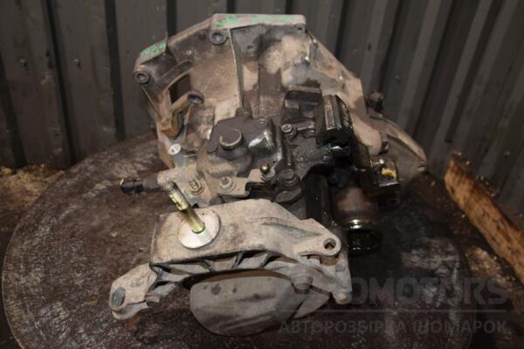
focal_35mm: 32
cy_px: 174
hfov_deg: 59.5
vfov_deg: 41.7
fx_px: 458
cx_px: 262
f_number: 5
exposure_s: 1/60
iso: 800
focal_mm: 21
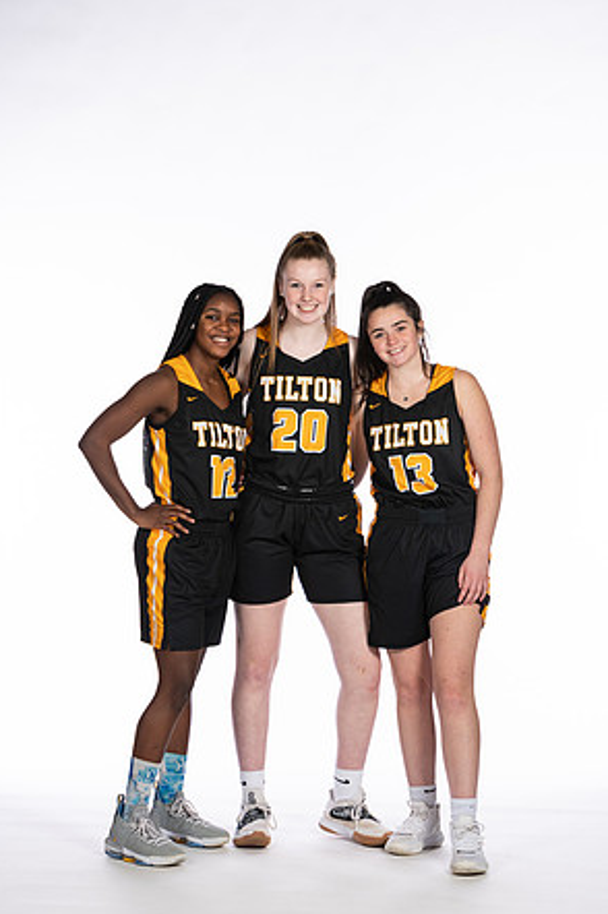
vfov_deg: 19.1
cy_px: 463
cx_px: 300
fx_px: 2715
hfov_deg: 12.8
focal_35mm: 107
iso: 100
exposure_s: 1/100
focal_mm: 70
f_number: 5.6
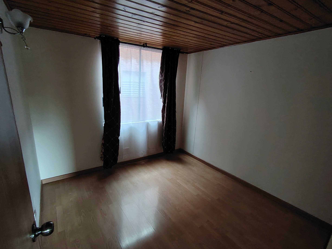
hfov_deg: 87.7
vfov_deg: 71.5
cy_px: 132
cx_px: 158
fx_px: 173
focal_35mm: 18
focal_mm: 1.43
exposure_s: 1/33.3
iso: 262
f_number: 2.2
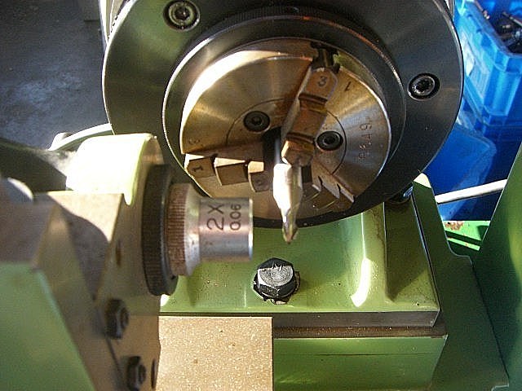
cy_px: 196
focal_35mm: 38
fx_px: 573
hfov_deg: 49.0
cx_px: 261
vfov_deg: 37.7
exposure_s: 1/100
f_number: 2.7
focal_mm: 6.2
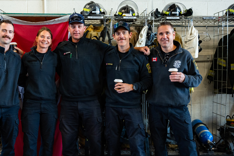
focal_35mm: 49
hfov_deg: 40.2
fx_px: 319
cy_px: 94
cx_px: 94
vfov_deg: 27.5
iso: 800
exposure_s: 1/200
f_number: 2.8
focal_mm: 26.3
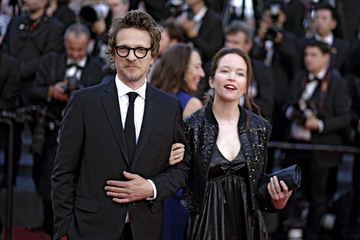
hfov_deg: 24.2
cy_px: 120
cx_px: 180
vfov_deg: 16.2
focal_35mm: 84
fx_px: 839
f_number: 1.2
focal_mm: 56
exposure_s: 1/320
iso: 80
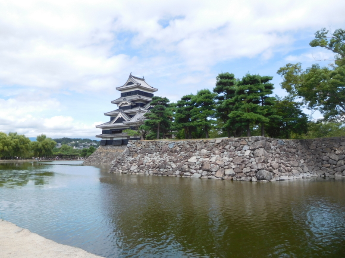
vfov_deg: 49.7
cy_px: 129
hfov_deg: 63.4
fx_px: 279
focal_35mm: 28
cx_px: 172
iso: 125
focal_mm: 5
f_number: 3.5
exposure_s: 1/800
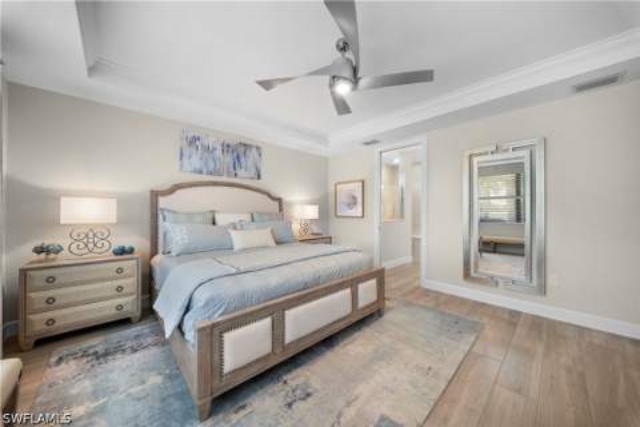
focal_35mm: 12
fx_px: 213
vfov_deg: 90.0
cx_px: 320
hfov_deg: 112.6
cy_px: 214
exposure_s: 1/15
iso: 2000
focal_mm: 12
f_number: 11
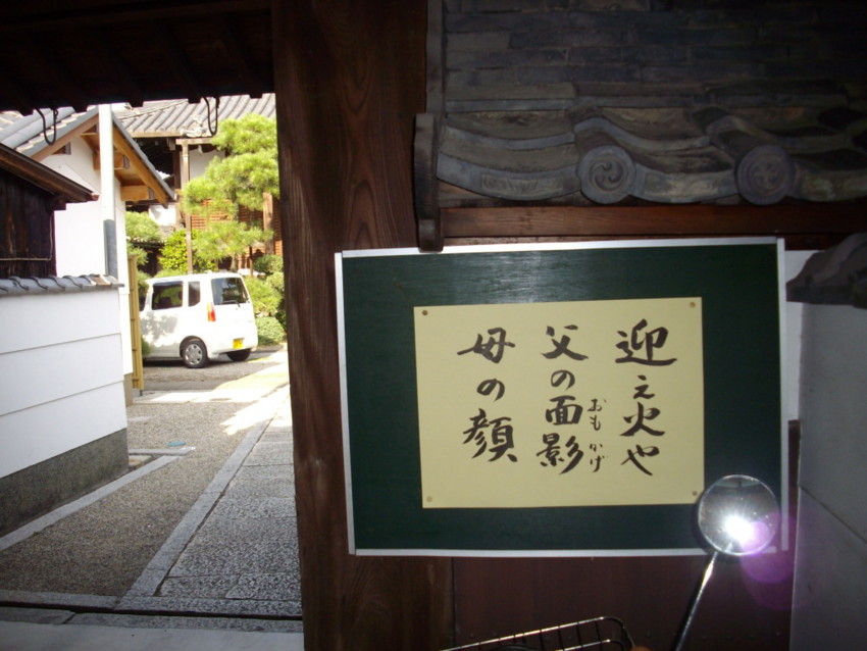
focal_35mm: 37
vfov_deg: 38.7
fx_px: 927
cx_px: 434
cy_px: 326
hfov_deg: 50.1
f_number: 2.8
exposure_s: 1/200
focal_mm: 6.2
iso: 80
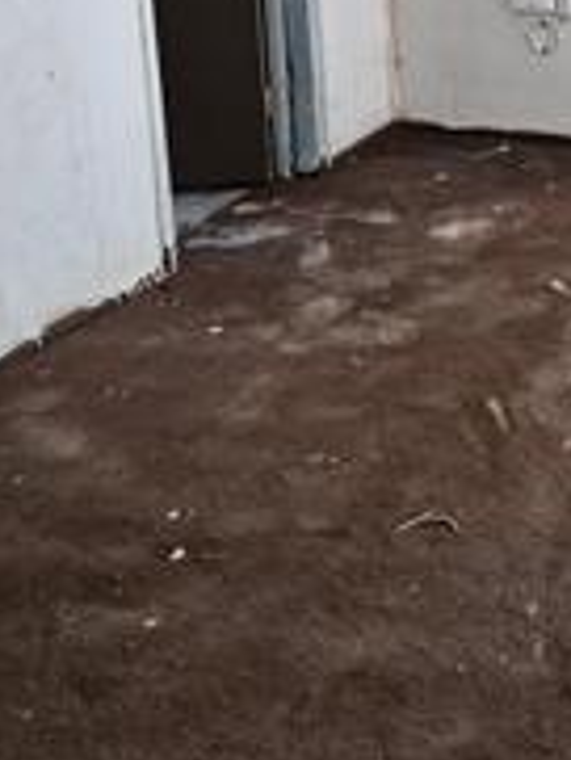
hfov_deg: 22.8
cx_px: 609
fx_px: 1340
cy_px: 105
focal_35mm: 61
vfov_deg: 30.5
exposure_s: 1/120
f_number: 1.8
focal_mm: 5.4
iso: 400
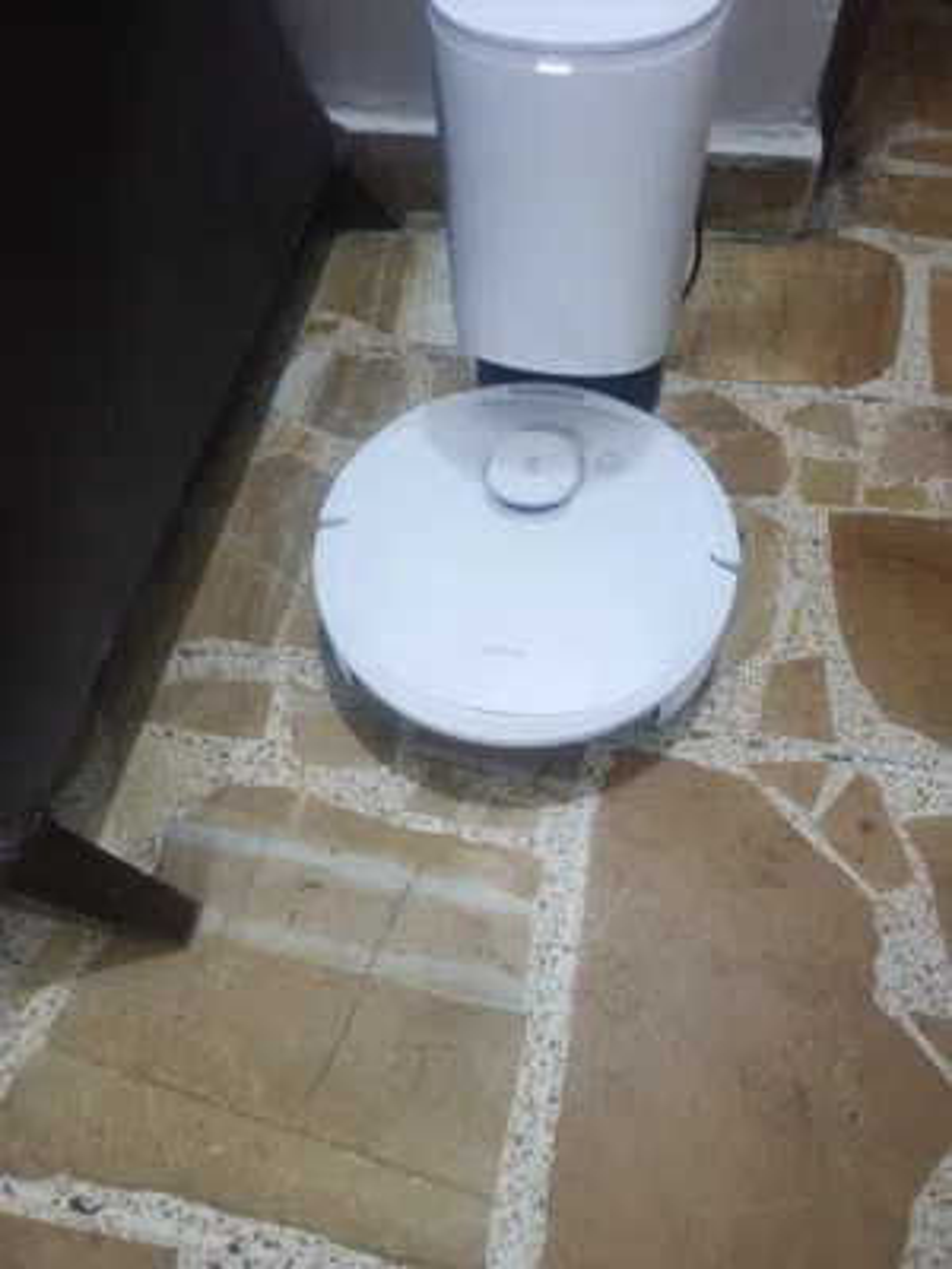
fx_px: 843
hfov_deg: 58.9
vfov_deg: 73.9
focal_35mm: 23
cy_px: 634
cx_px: 476
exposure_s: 1/50
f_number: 1.7
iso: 1712
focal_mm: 5.25
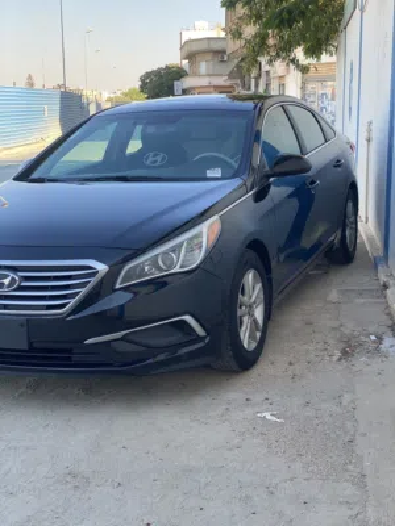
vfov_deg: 36.8
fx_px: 791
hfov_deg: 28.0
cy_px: 263
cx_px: 198
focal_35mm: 52
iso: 20
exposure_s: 1/169
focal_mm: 6
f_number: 2
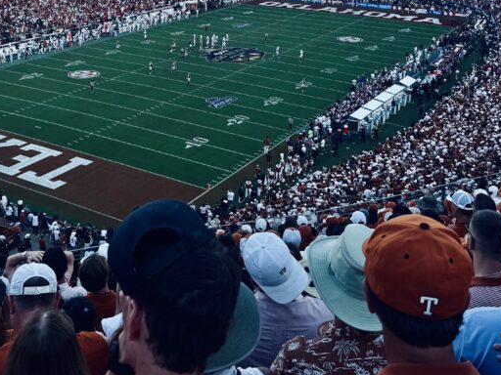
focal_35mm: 48
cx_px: 198
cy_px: 32
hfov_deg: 39.5
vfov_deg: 29.0
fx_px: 695
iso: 80
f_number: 1.78
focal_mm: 6.76
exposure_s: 1/1456
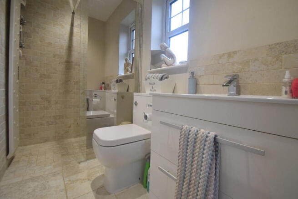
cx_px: 149
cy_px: 100
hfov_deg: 100.4
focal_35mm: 15
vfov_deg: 77.4
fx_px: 124
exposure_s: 1/100
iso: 800
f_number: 5
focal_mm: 10
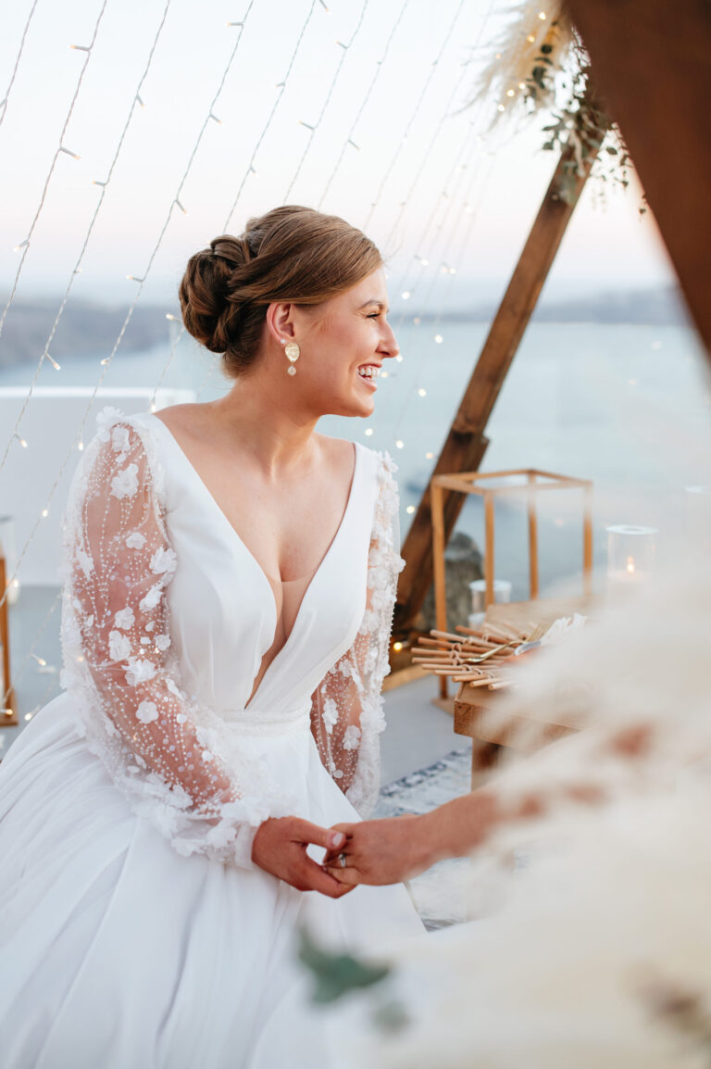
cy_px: 534
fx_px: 1483
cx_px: 356
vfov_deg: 39.6
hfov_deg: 27.0
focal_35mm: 50
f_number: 2.8
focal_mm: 50
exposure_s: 1/100
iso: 320
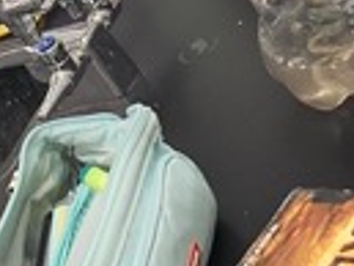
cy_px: -8
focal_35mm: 183
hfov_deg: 10.8
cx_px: 134
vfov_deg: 8.1
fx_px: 1873
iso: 200
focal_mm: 6.3
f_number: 1.7
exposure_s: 1/120
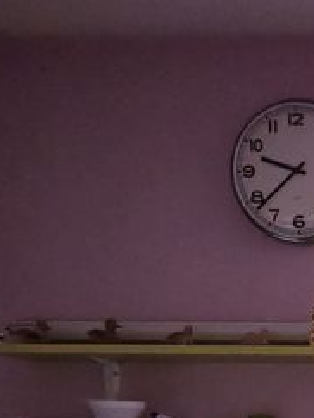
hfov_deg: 14.4
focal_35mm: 95
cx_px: 485
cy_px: 586
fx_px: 1147
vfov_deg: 18.7
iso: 640
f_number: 1.8
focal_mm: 5.4
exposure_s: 1/25
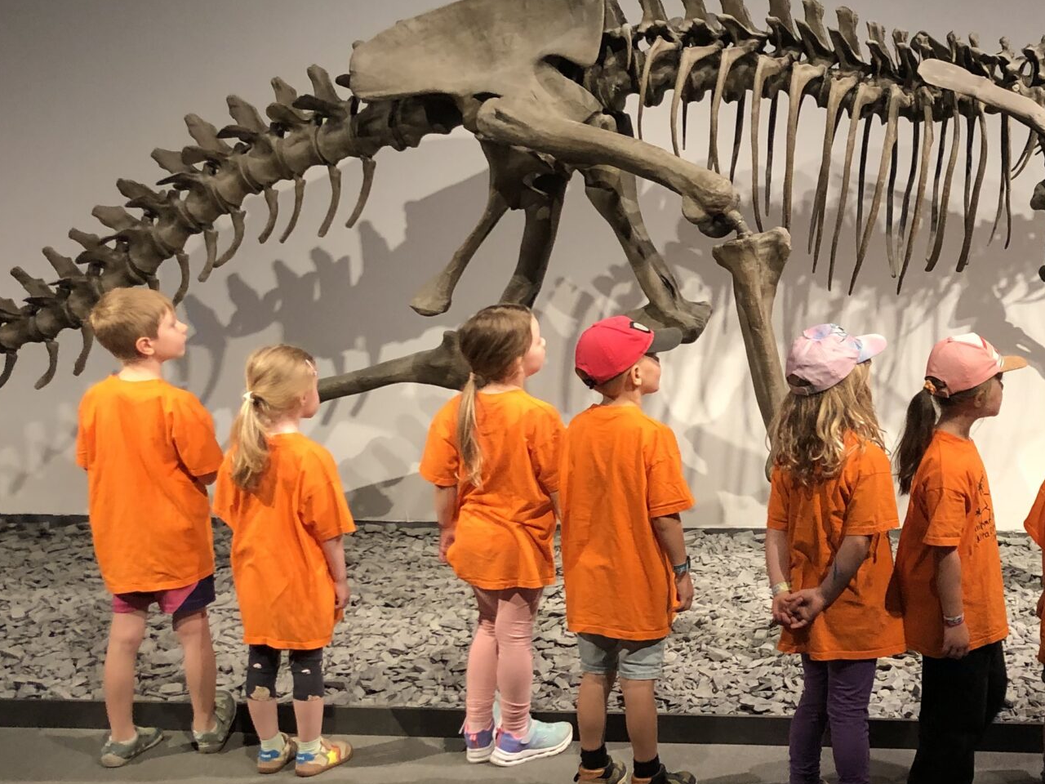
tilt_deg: -10.6
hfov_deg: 32.5
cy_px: 389
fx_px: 1691
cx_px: 961
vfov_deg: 26.1
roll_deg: +0.7
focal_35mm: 56
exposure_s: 1/17
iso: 50
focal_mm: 4
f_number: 1.8
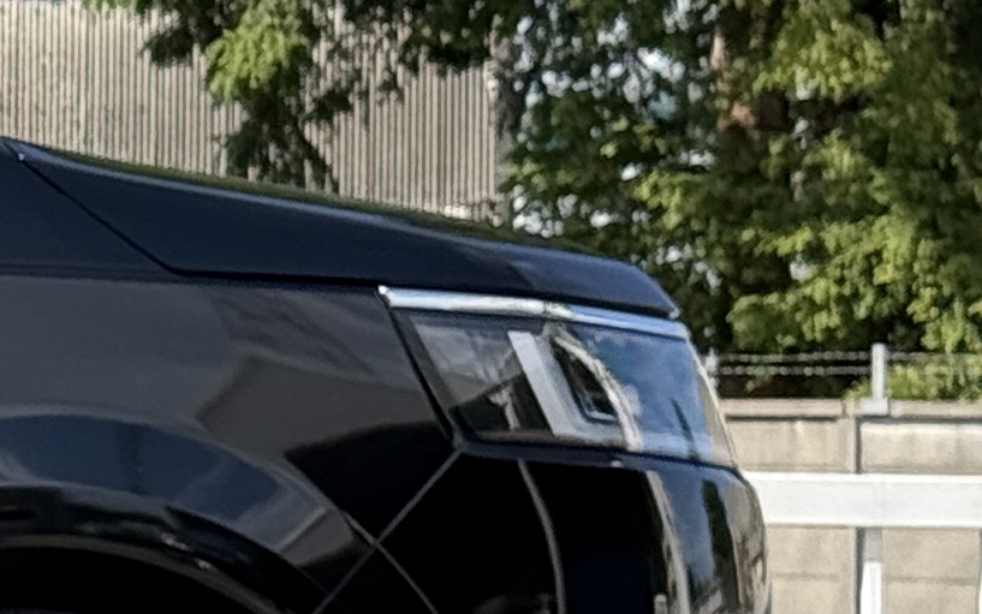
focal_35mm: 251
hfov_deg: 7.8
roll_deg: -1.0
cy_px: 191
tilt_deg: +2.6
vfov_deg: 5.2
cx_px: -1310
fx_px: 6719
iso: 64
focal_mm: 6.76
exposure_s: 1/2577
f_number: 1.78
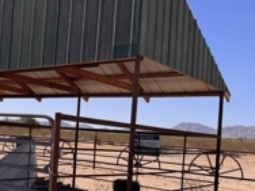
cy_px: 118
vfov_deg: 28.5
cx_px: -7
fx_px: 376
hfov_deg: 33.8
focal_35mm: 51
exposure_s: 1/5814
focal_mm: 6.76
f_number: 1.78
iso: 80
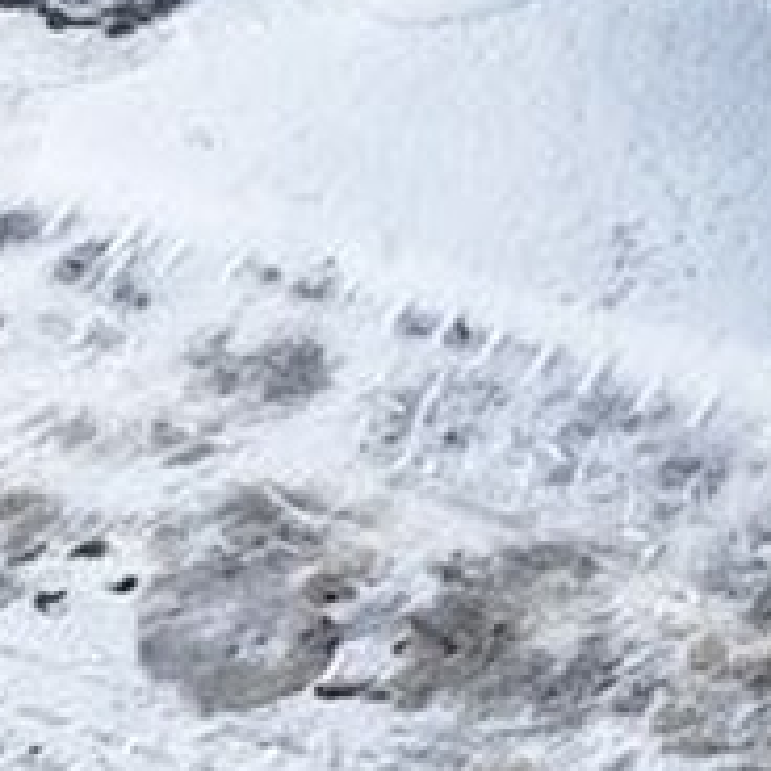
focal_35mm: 184
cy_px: -1102
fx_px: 4637
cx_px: 2137
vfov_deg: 8.6
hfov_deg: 8.3
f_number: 1.8
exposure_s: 1/165
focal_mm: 5.23
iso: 50
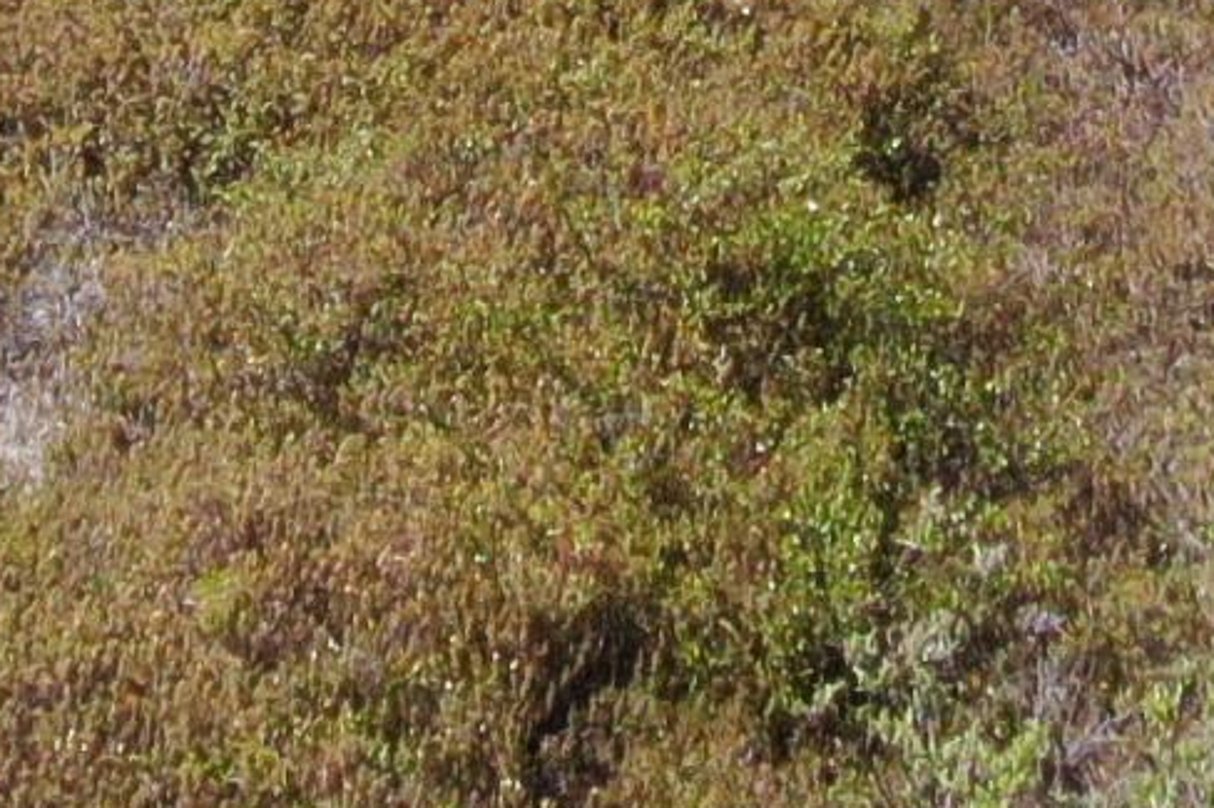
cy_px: -1494
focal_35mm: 211
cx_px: 480
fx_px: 7113
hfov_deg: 9.8
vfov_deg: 6.1
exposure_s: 1/800
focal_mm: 5.69
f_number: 3.2
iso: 100
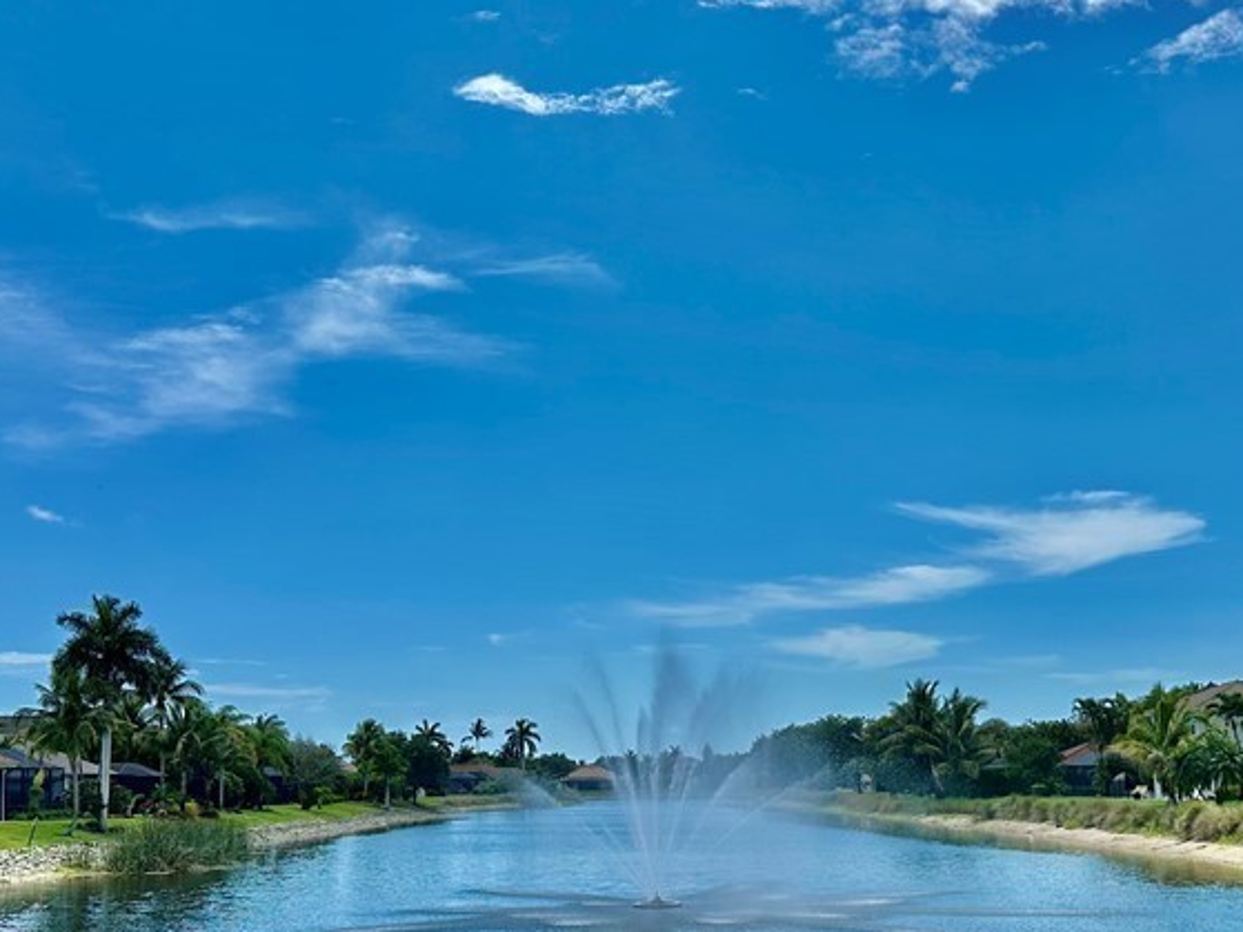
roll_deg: +1.1
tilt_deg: +4.3
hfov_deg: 42.9
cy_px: 670
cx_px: 696
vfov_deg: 32.4
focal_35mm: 44
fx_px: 1580
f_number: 1.78
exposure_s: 1/8197
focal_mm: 6.86
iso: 80
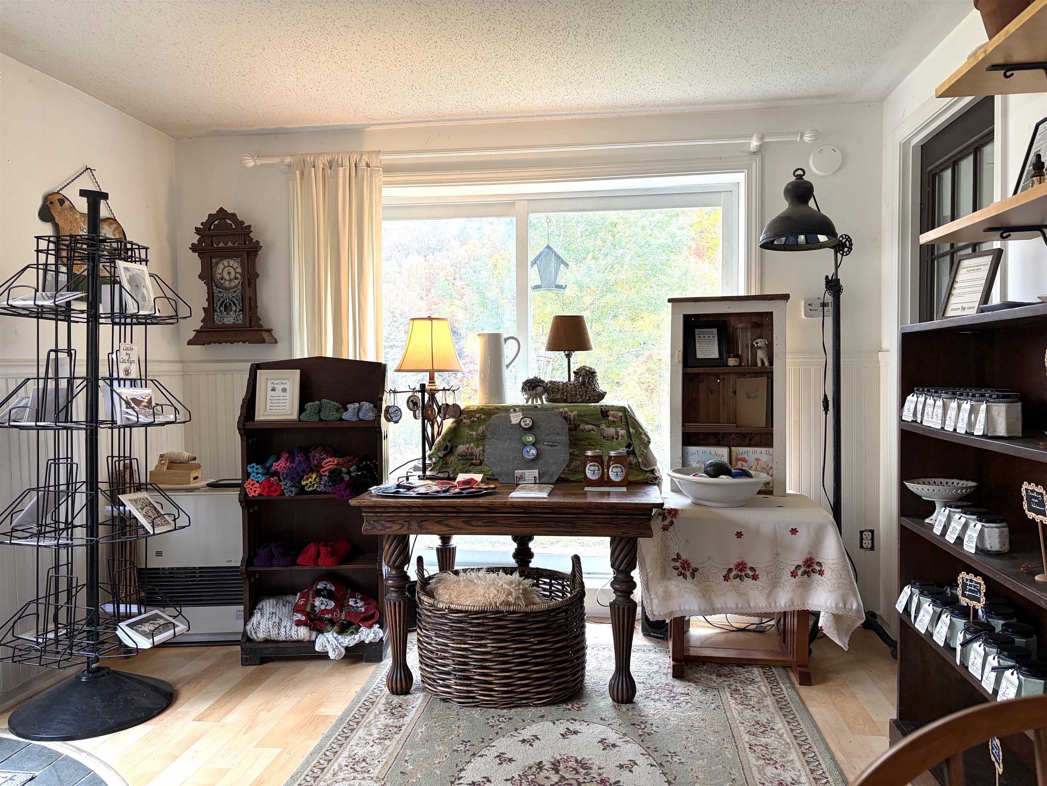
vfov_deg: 53.1
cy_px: 393
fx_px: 786
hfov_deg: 67.3
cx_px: 524
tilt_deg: -1.4
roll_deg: +1.1
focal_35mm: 26
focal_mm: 5.96
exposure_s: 1/120
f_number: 1.6
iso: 125
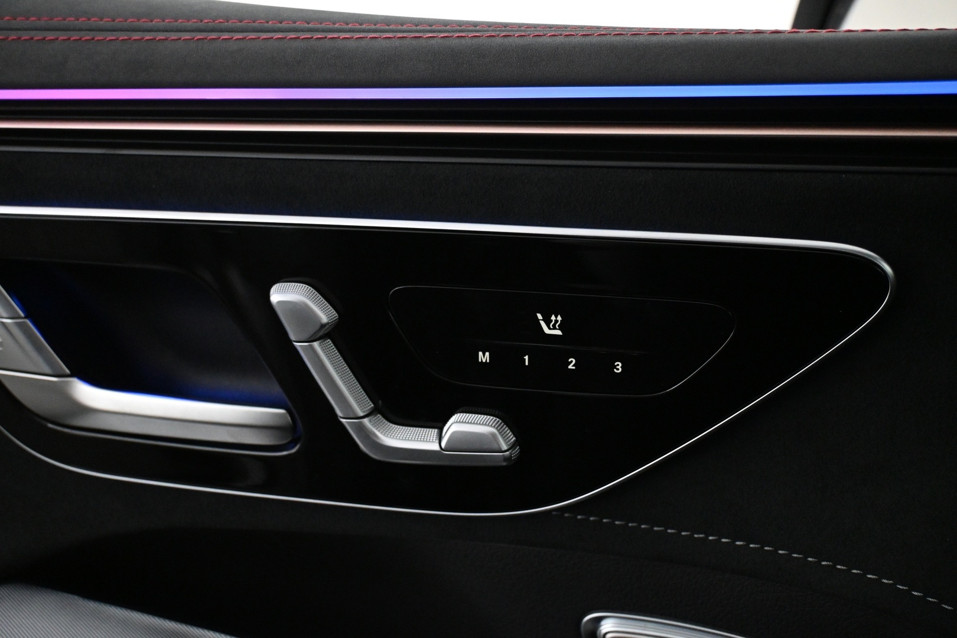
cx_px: 478
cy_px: 319
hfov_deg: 56.1
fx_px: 897
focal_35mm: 34
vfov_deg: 39.1
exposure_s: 1/125
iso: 4000
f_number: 4
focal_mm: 22.5
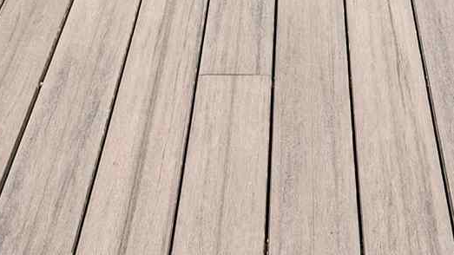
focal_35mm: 86
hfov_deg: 24.6
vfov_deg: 9.6
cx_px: 293
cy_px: -587
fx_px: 1035
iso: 250
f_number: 7.1
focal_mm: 14
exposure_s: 1/13
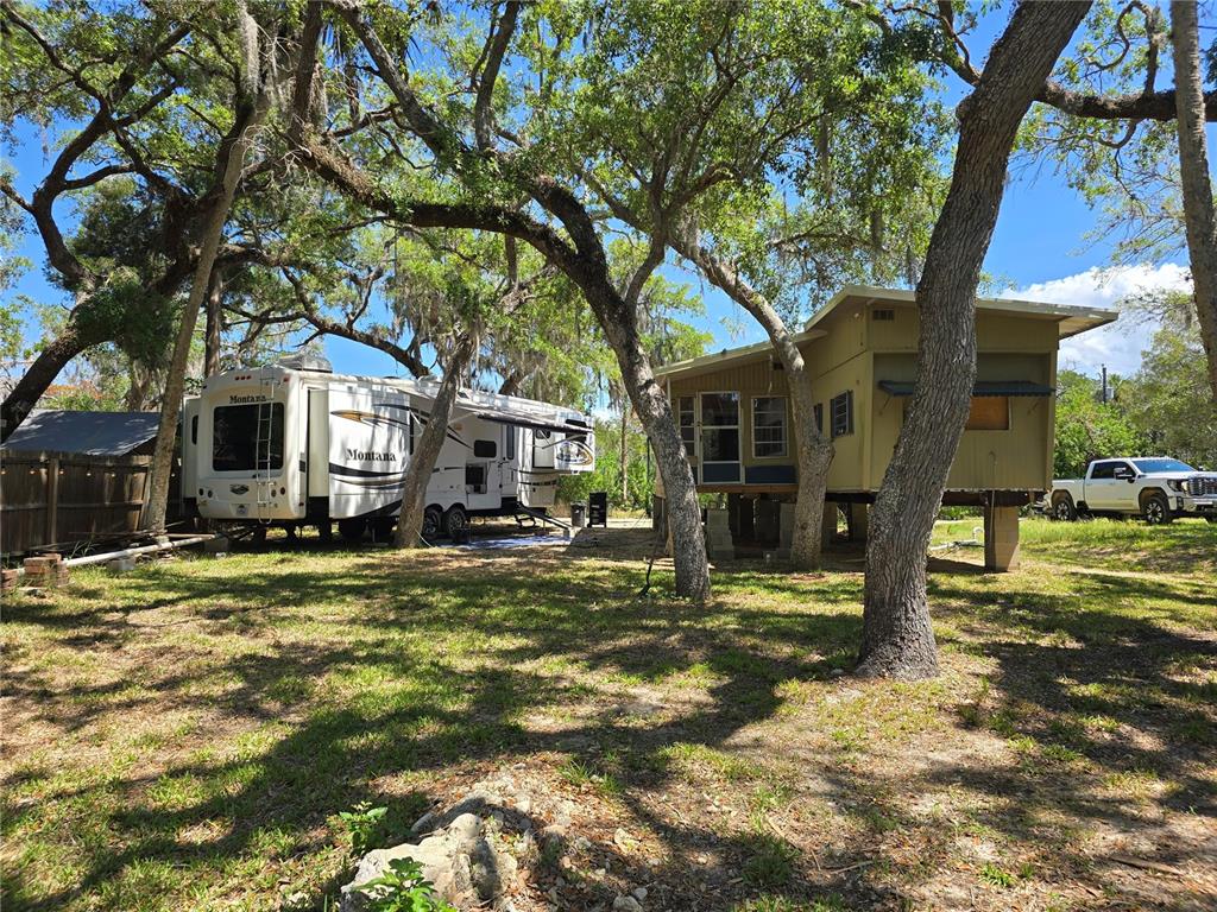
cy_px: 456
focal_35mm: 23
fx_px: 809
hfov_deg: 73.9
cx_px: 608
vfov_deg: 58.9
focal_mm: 6.3
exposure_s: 1/362
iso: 12
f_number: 1.7
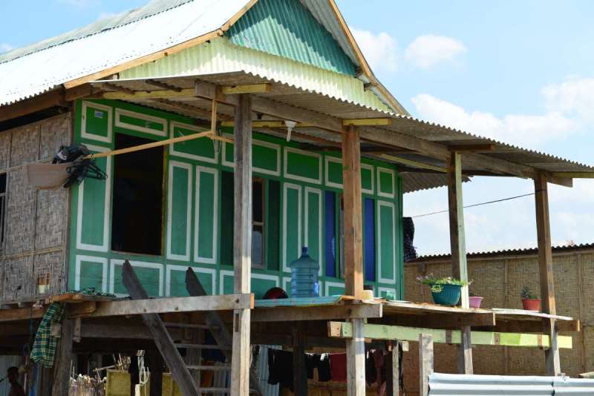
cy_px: 198
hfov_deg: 28.8
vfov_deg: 19.5
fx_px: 1155
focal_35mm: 70
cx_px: 297
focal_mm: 70
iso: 250
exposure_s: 1/400
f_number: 10
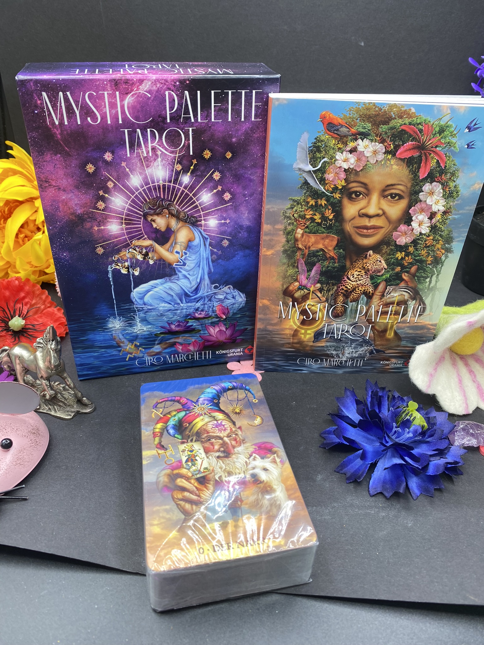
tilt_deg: -32.5
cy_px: 322
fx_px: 485
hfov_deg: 53.1
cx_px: 242
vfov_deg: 67.3
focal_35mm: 26
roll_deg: -1.3
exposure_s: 1/126
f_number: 1.8
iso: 32
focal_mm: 4.25
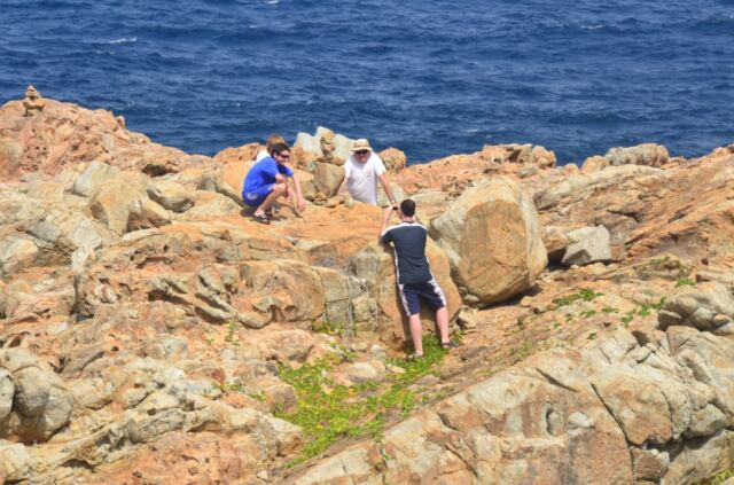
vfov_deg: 5.4
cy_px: 242
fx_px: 5185
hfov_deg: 8.1
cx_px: 367
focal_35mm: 255
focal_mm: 170
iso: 200
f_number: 22
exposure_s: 1/80
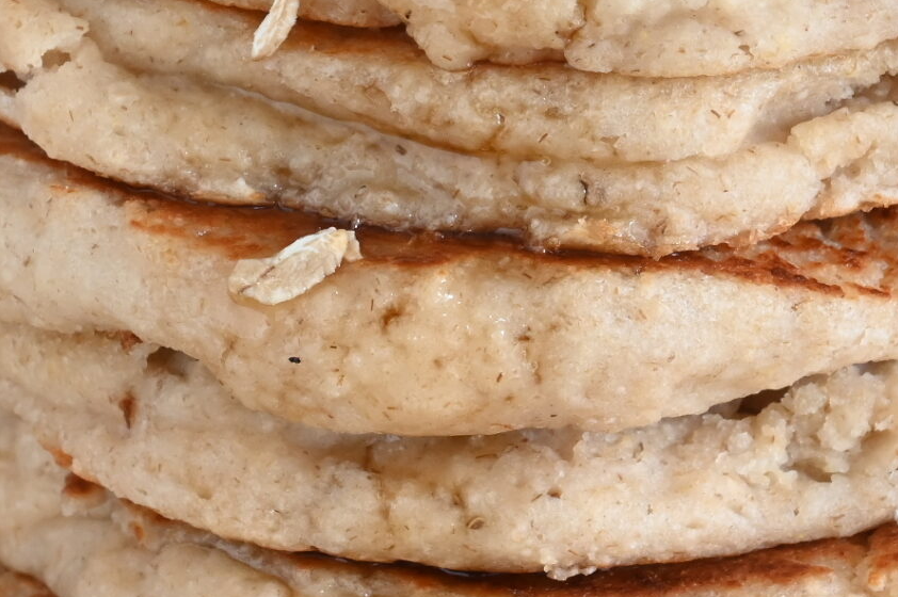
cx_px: 527
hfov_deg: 9.4
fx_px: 5458
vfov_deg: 6.3
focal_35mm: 219
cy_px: 189
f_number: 9
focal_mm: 48
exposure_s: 1/5
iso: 800
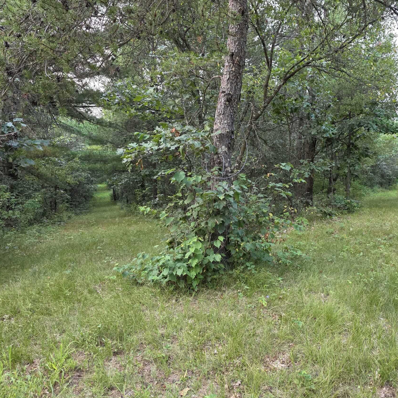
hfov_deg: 52.0
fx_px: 403
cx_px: 248
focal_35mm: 31
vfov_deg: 52.5
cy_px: 211
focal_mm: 6.3
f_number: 1.7
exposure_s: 1/180
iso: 250
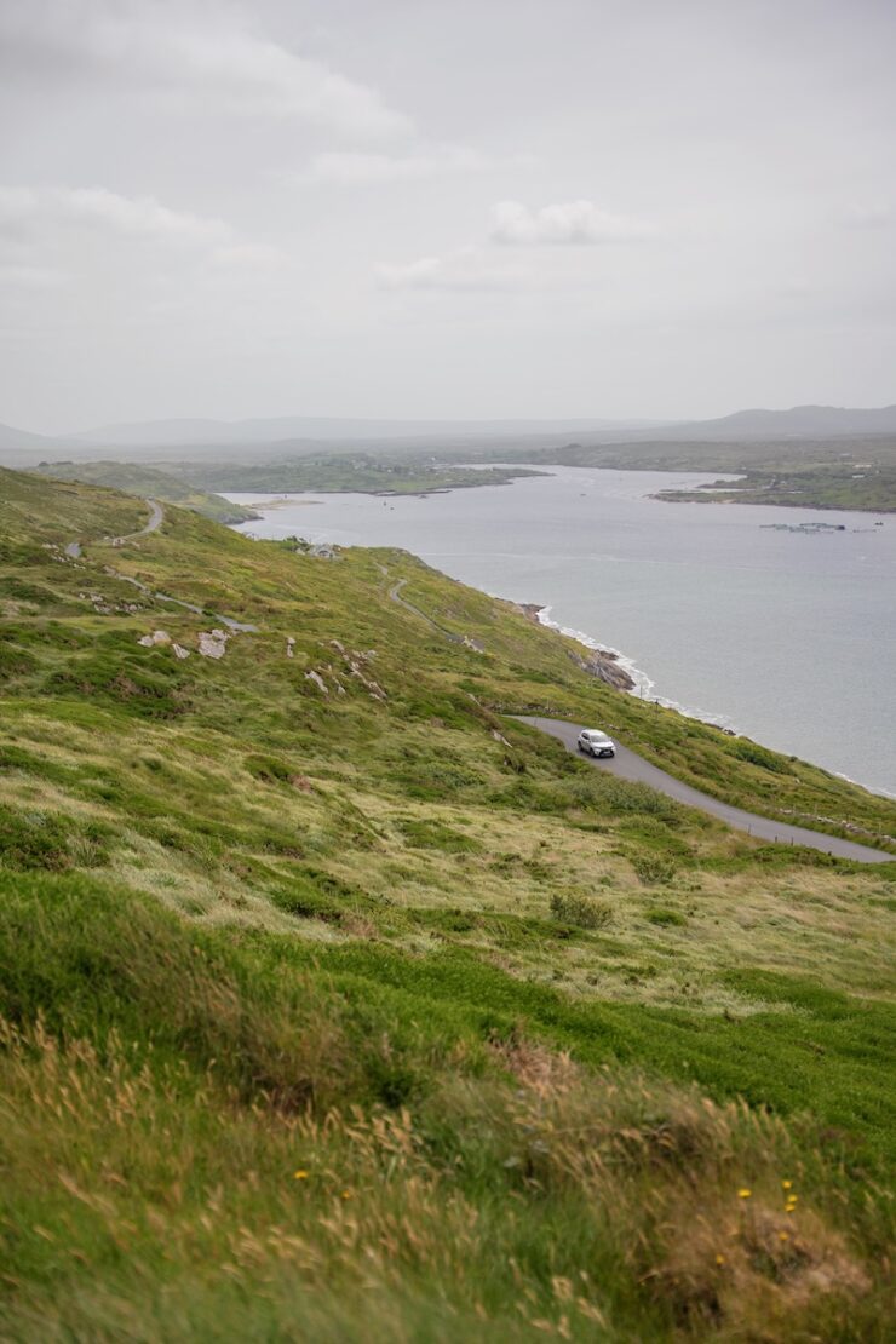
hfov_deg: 27.5
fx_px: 1833
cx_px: 448
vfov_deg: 40.3
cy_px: 672
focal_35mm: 49
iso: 100
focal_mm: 49.1
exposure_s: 1/2500
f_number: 2.8
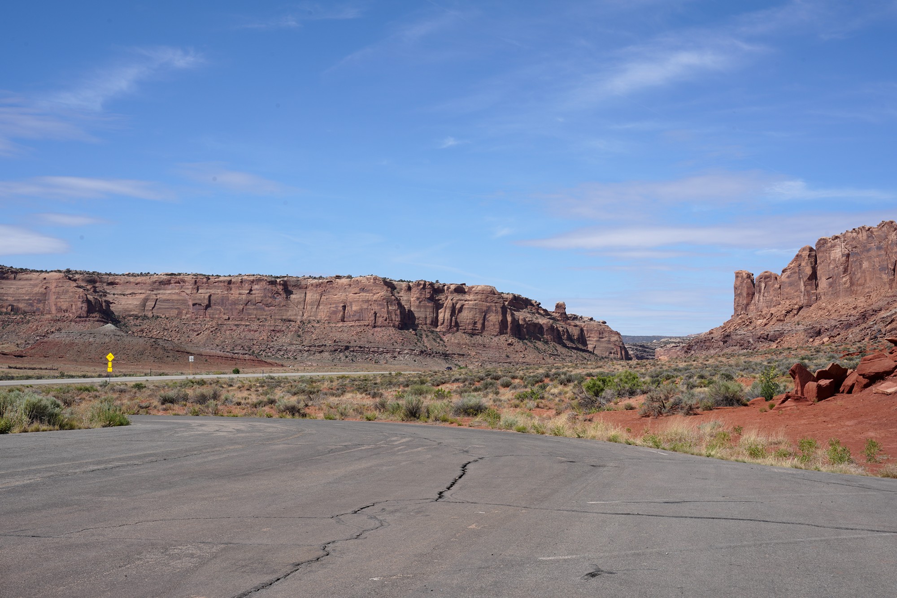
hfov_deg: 41.9
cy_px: 299
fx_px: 1171
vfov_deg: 28.7
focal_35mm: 47
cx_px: 448
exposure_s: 1/100
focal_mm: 47
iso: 100
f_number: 18
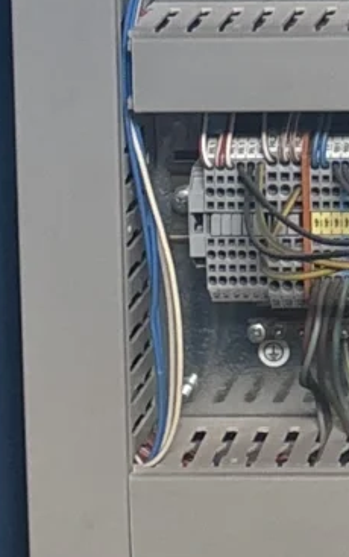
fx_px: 2916
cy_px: -369
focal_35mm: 192
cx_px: 724
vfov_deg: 10.4
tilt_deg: -6.3
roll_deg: +0.0
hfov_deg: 6.6
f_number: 1.6
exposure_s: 1/121
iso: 125
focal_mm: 5.96
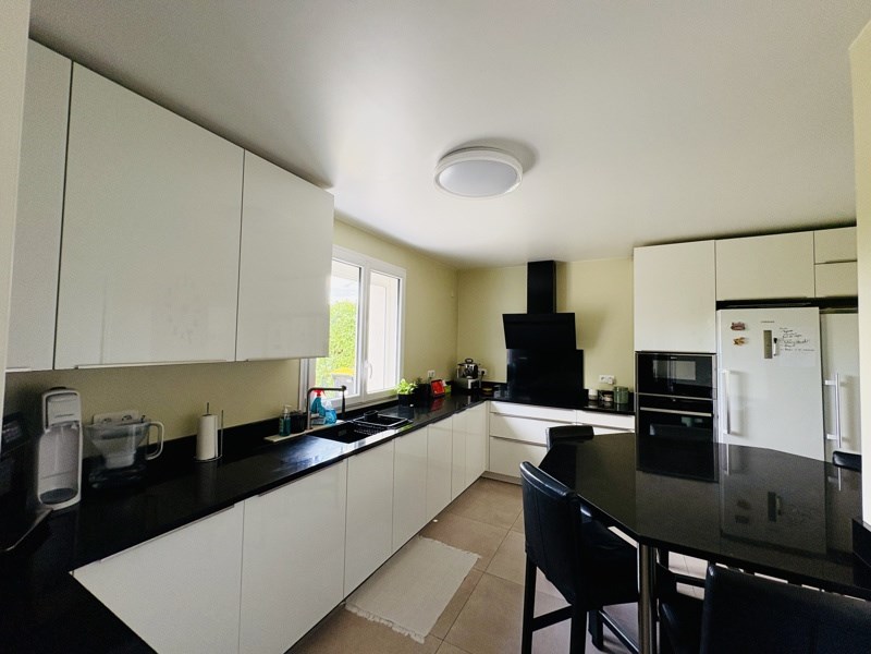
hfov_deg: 102.1
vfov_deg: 85.7
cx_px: 436
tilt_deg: +3.1
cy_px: 327
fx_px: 352
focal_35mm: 14
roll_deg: -0.1
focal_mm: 2.22
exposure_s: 1/95
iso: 200
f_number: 2.2
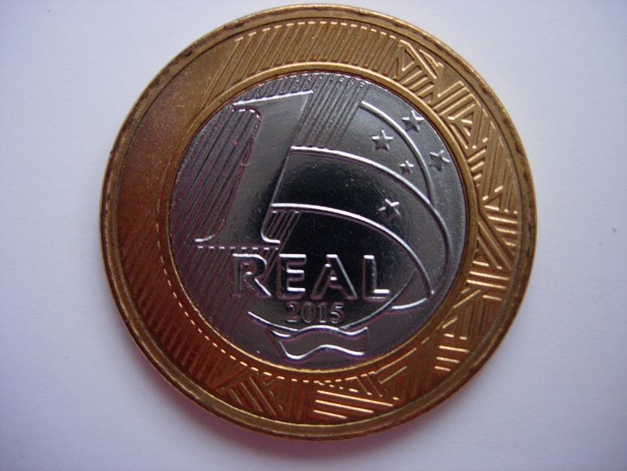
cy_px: 236
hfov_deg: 49.0
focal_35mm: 38
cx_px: 314
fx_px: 689
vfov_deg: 37.7
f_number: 2.8
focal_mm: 7.8
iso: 200
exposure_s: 1/22.6
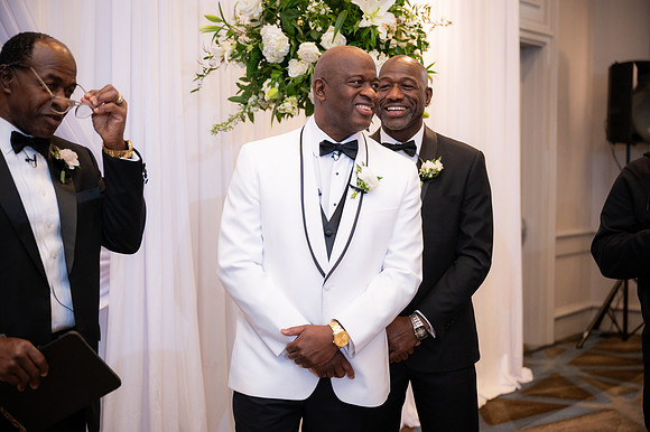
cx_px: 325
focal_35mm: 54
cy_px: 216
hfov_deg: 36.9
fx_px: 974
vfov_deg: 25.0
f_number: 2.8
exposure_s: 1/200
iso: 2000
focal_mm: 54
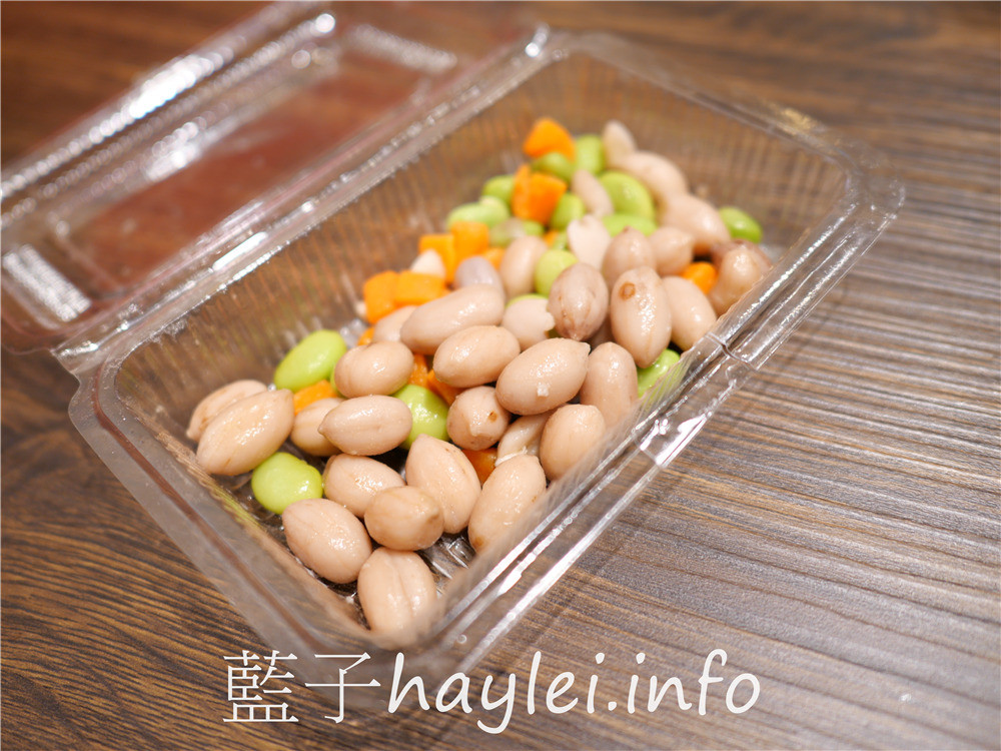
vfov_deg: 46.8
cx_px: 500
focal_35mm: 30
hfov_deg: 60.0
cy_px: 376
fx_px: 868
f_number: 1.7
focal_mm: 15
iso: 200
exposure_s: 1/80
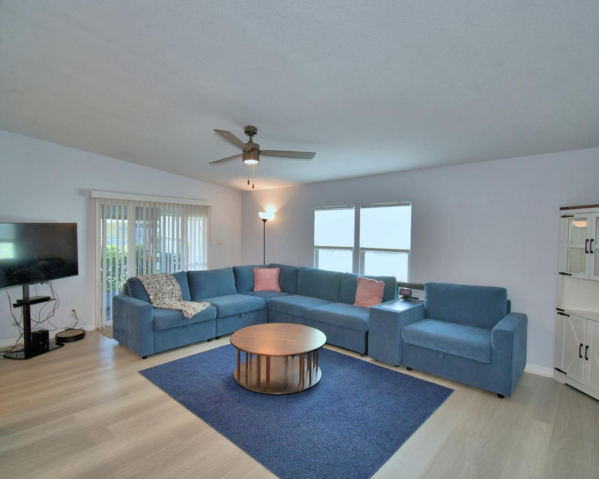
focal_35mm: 17
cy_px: 240
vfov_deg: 77.0
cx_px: 292
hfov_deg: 89.6
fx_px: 301
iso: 200
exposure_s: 1/40
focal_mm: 10
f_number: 4.5
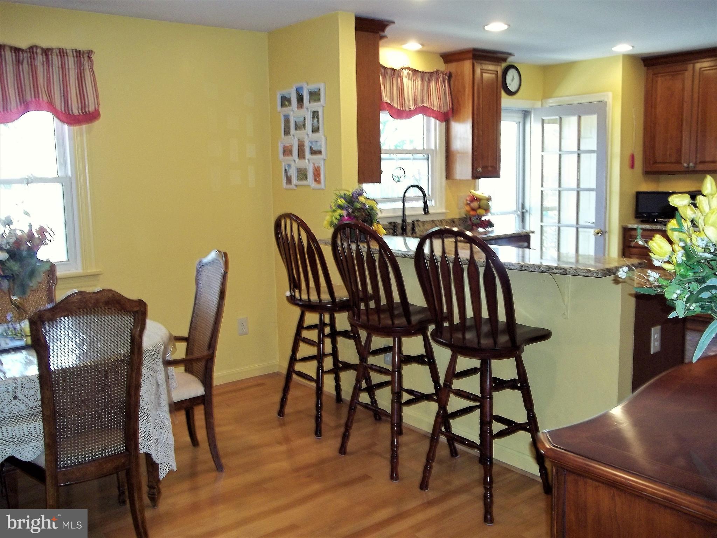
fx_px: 663
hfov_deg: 56.8
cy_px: 269
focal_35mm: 32
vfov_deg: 44.2
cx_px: 358
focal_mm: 5.7
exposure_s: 1/30
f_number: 2.9
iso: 160
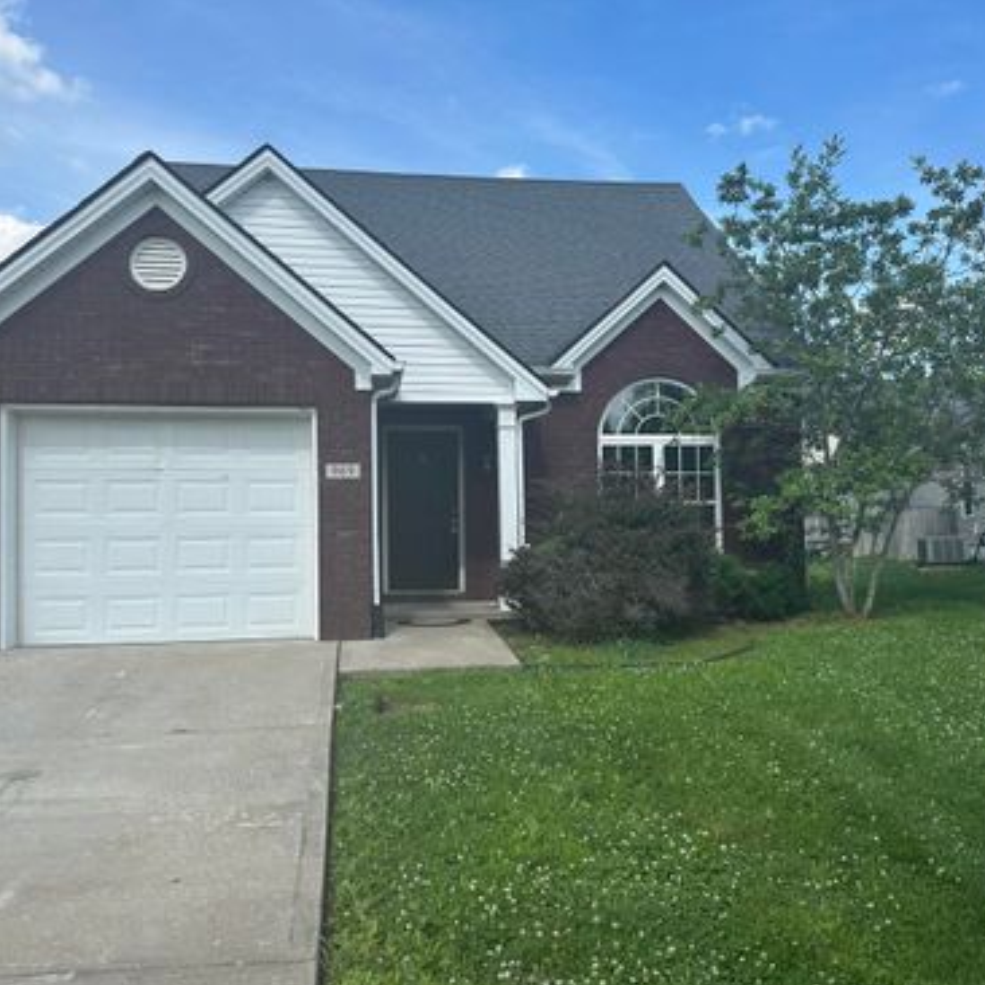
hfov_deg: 55.6
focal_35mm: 29
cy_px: 499
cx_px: 492
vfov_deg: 55.6
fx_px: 934
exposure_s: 1/2882
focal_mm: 6.86
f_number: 1.78
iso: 80
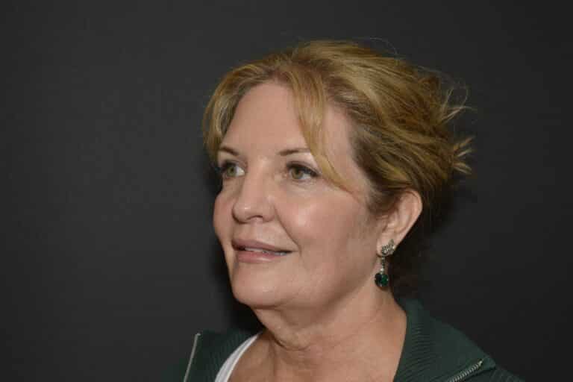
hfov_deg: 33.4
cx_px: 286
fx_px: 955
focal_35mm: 60
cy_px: 191
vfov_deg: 22.6
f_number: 8
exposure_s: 1/125
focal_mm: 40
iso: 200
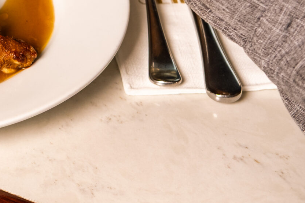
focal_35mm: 163
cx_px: -133
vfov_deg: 8.3
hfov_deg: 12.1
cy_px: -71
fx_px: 1381
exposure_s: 1/125
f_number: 4
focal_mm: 35
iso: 250
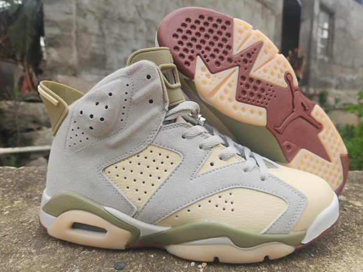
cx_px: 185
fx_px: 262
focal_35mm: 25
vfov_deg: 54.8
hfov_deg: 69.4
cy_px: 130
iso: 20
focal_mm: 5.4
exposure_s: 1/123
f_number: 1.8
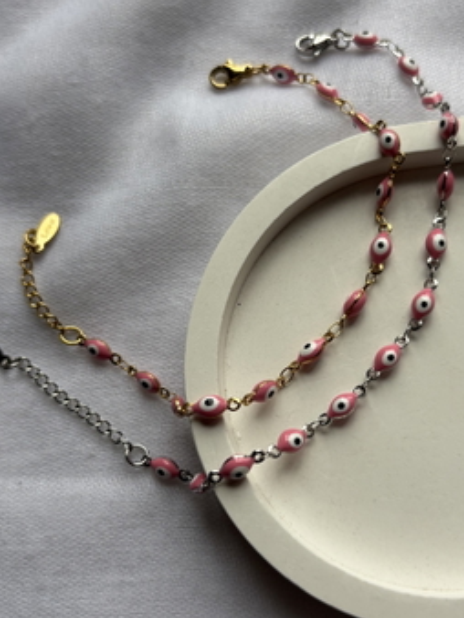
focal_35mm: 41
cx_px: 270
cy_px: 312
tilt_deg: -73.6
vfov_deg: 45.7
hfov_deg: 35.1
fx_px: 732
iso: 100
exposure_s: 1/121
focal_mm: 5.96
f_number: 1.6
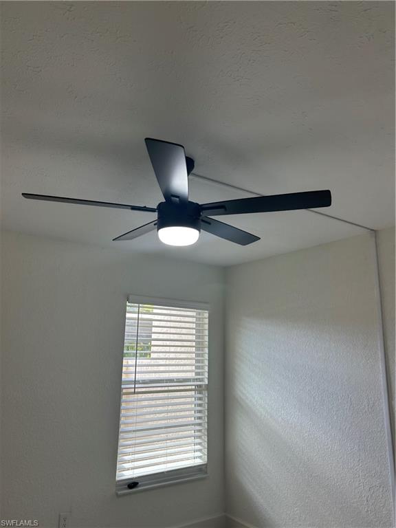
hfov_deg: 53.1
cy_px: 264
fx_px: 397
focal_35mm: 26
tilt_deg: +13.7
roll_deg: -1.9
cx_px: 198
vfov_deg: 67.3
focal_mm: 5.7
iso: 40
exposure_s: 1/120
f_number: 1.5
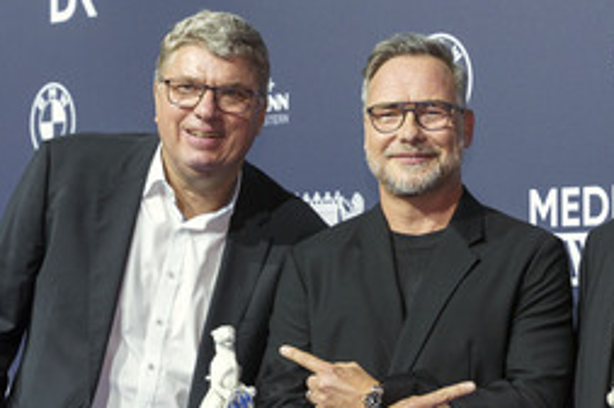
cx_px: 523
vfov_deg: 11.3
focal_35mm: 121
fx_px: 2061
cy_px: 269
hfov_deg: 16.8
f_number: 4.5
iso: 1250
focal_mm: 60
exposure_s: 1/200
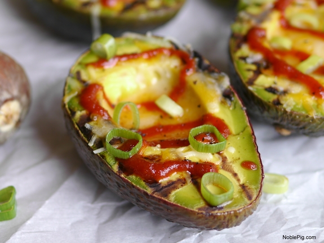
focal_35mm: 50
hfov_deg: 38.2
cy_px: 122
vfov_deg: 29.1
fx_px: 468
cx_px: 162
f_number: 1.8
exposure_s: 1/200
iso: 100
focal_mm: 25
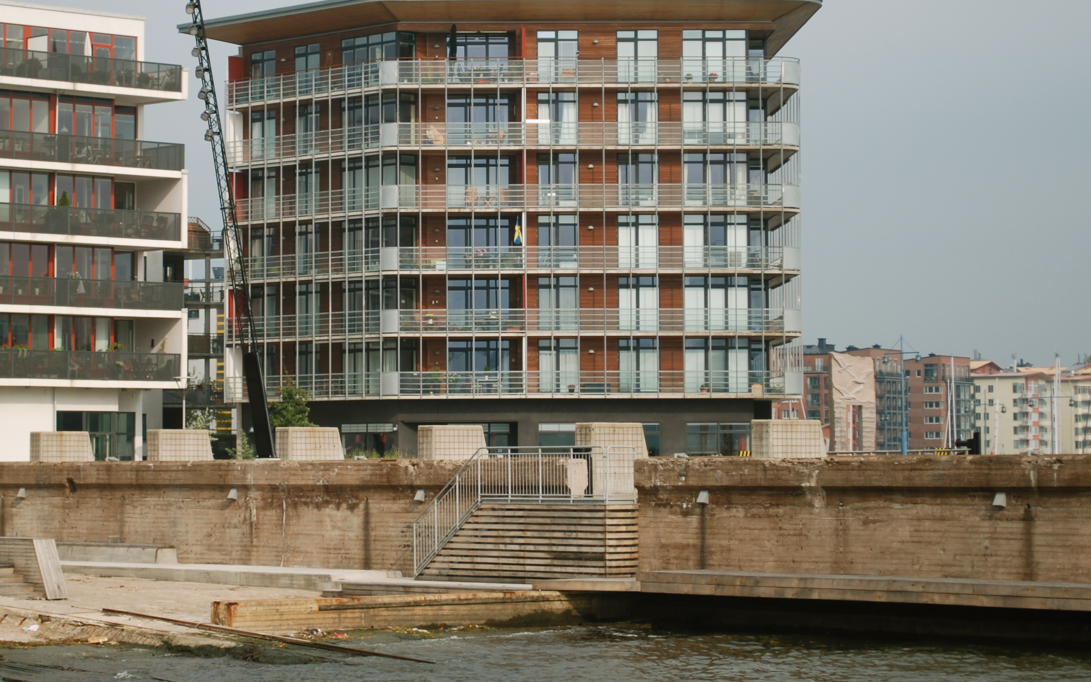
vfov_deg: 13.6
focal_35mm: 96
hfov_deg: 21.6
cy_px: 234
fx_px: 2854
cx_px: 485
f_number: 5.3
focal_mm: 46
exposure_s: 1/500
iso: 125
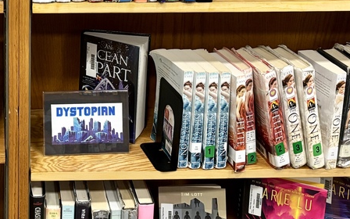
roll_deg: -0.6
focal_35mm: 63
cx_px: 34
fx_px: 601
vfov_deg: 20.0
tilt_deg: -16.1
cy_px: -4
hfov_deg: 31.0
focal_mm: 5.96
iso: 500
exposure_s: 1/40
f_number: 1.6
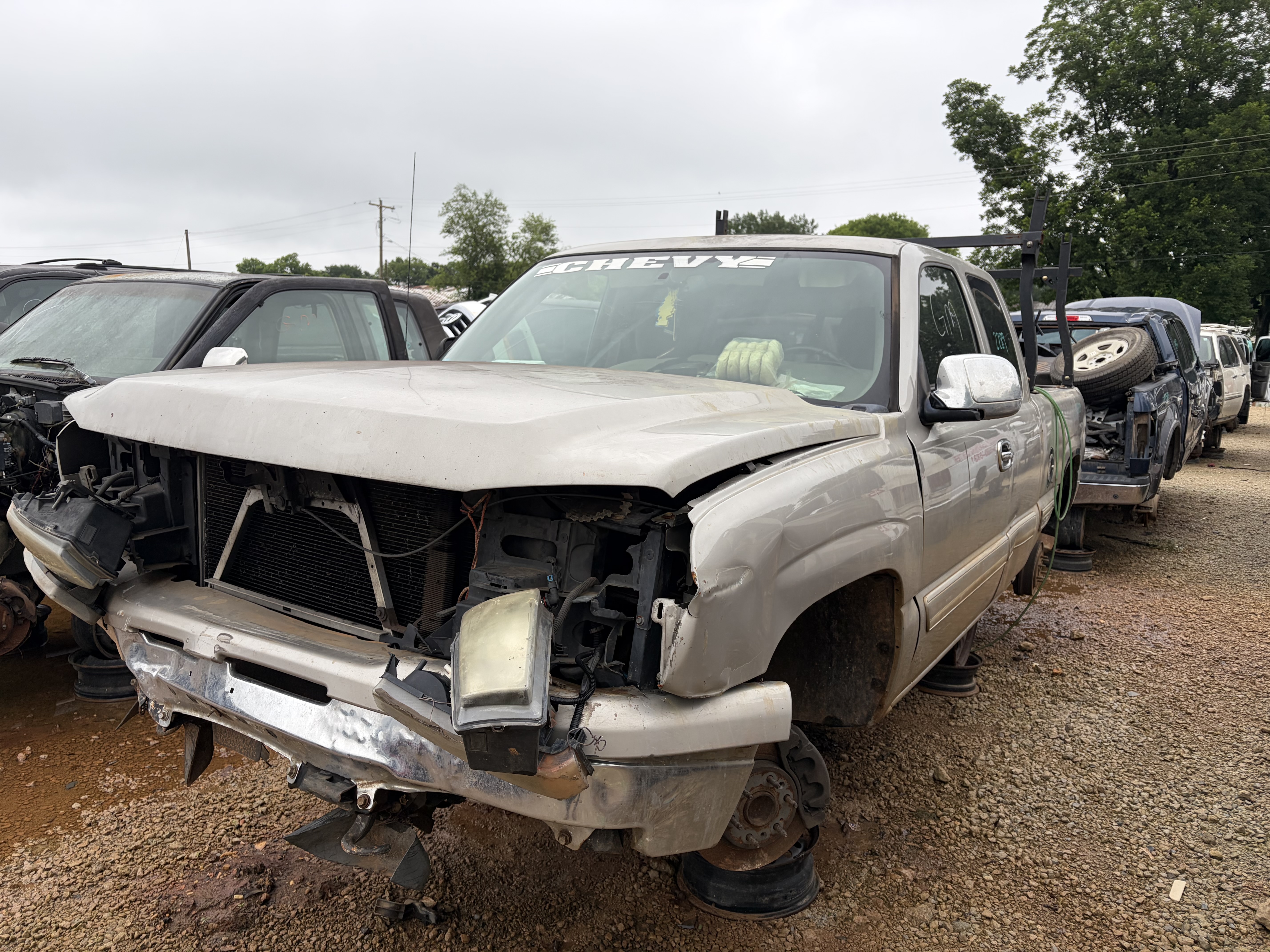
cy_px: 476
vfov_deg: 53.1
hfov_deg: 67.3
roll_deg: -2.8
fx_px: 954
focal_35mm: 26
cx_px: 635
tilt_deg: -7.3
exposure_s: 1/724
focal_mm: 5.96
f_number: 1.6
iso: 50
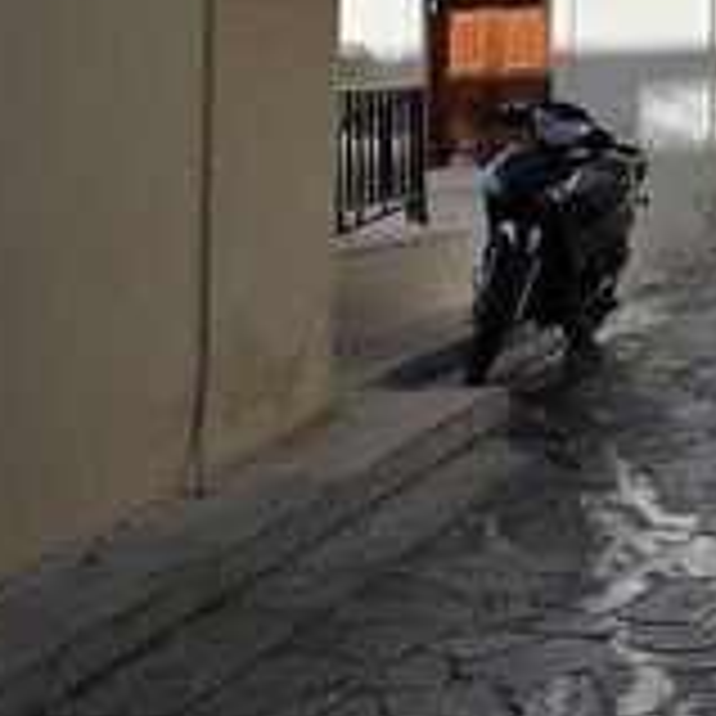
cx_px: 1247
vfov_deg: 15.9
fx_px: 2387
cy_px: -293
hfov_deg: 15.0
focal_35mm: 102
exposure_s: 1/6355
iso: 80
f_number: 1.7
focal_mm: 6.3
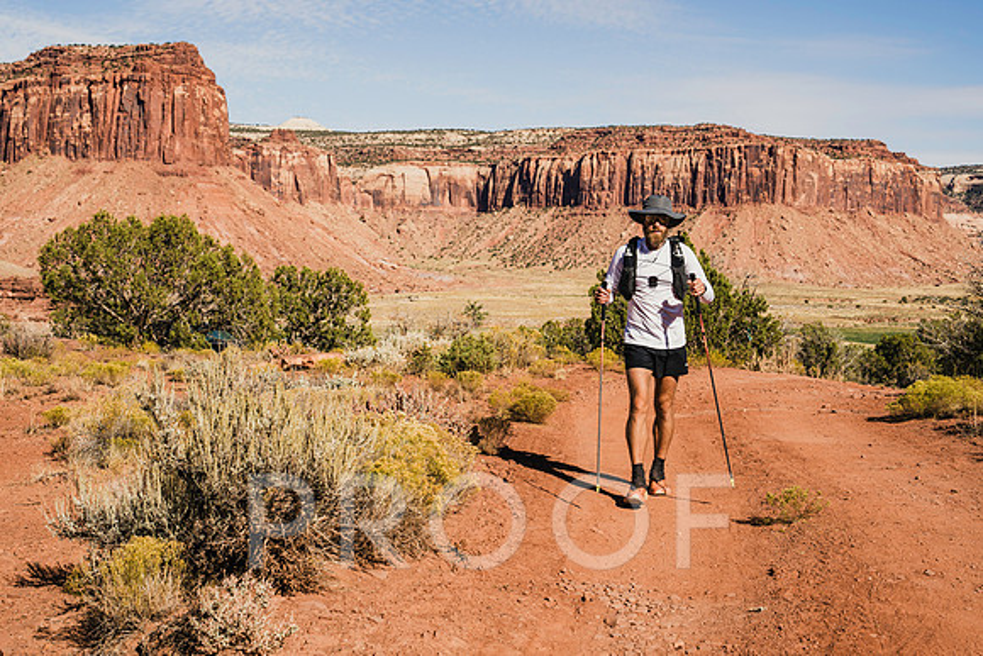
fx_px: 1625
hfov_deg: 33.7
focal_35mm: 59
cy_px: 318
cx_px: 497
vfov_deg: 22.8
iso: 100
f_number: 5.6
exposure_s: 1/500
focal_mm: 54
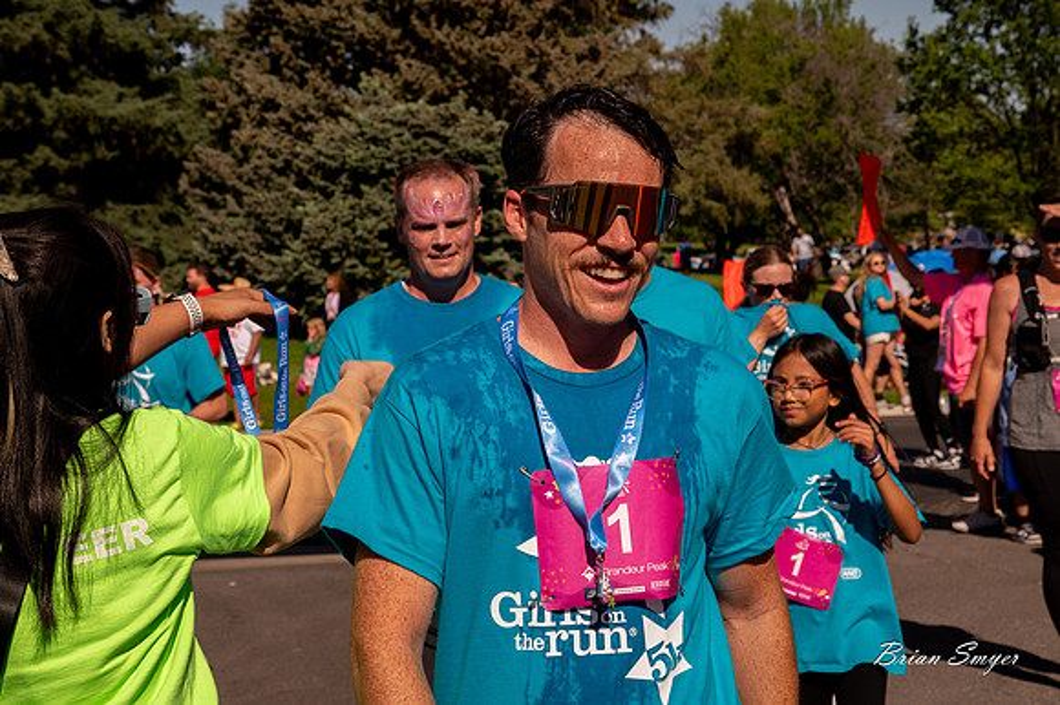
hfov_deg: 23.0
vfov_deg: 15.4
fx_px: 2603
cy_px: 260
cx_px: 530
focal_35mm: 88
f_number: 11
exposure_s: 1/1600
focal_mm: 70
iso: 800
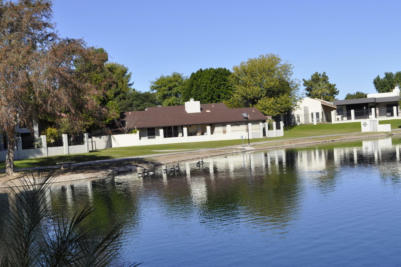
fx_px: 668
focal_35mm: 60
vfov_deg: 22.6
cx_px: 200
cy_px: 144
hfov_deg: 33.4
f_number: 10
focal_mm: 34
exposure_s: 1/400
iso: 200
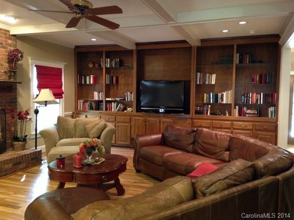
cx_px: 147
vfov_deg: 42.9
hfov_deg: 55.4
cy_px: 110
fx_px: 280
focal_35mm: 33
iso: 400
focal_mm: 4.12
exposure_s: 1/16
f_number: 2.4
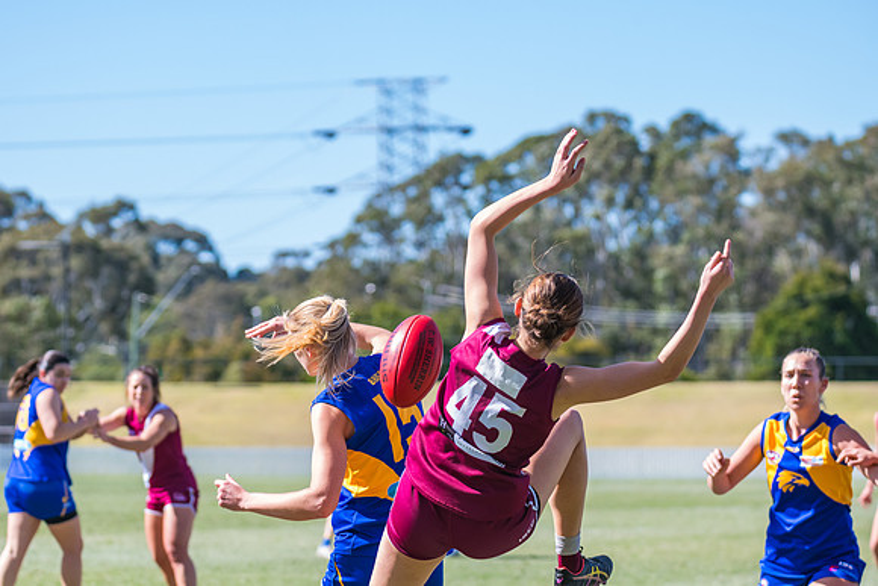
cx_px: 416
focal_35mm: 181
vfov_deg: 7.6
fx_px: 4425
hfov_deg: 11.3
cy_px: 282
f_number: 6.3
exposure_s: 1/1600
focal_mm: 170
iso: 800
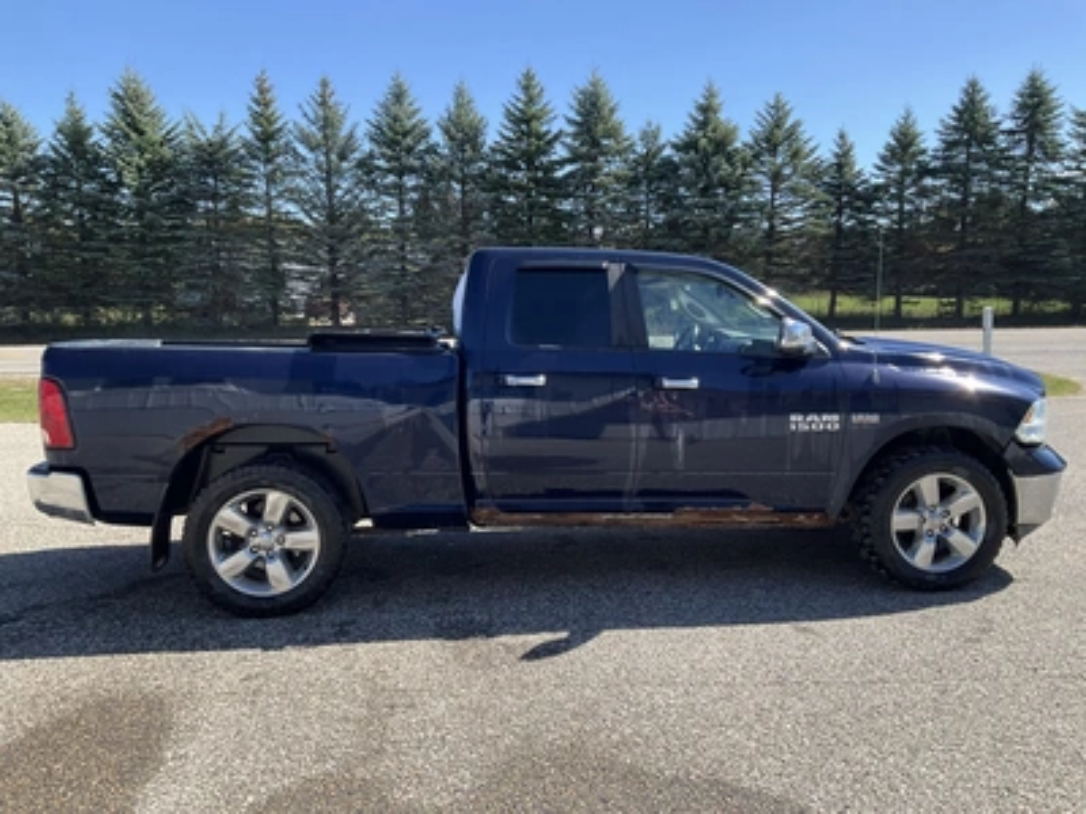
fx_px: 910
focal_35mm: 29
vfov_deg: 48.2
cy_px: 407
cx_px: 543
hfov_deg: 61.7
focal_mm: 3
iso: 25
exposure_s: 1/781
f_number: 1.8
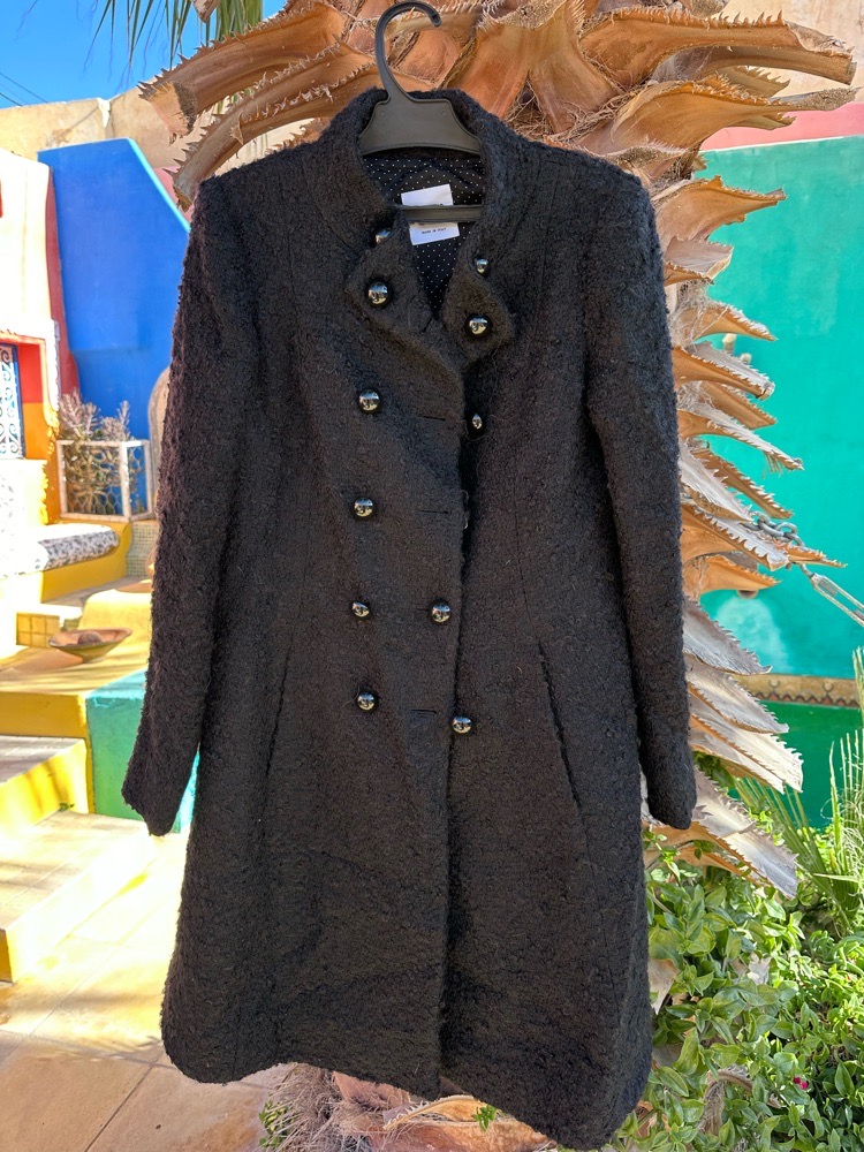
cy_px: 576
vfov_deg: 71.6
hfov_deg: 56.8
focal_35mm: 24
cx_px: 432
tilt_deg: -8.9
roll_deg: -0.6
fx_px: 799
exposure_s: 1/404
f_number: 1.78
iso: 80
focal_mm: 6.86
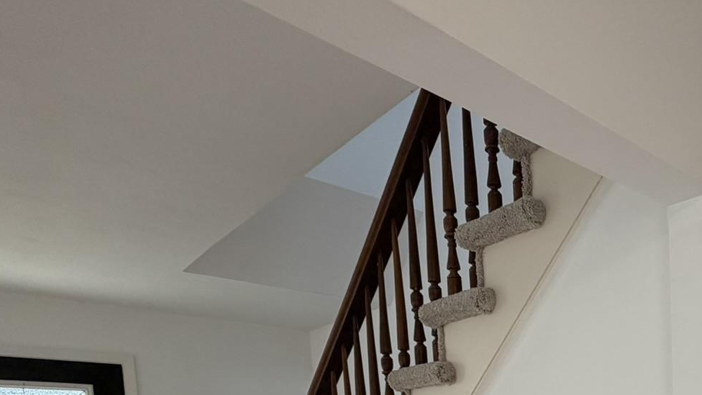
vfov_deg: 29.7
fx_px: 596
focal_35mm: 32
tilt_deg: -5.7
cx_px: 626
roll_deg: +1.1
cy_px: 507
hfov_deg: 53.7
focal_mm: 2.22
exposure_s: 1/120
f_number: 2.2
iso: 160
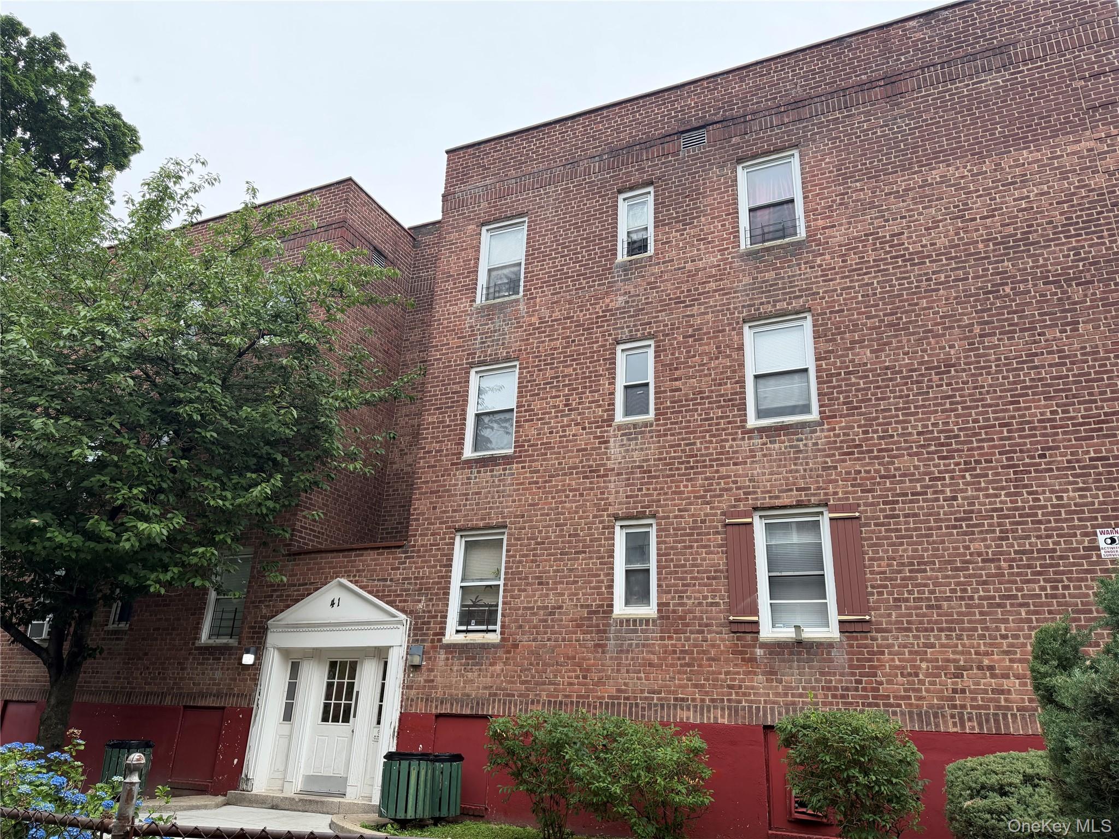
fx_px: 776
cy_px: 420
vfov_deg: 56.8
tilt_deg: +21.4
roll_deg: -2.1
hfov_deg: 71.6
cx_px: 560
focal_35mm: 24
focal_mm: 6.76
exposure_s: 1/788
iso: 100
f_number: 1.78
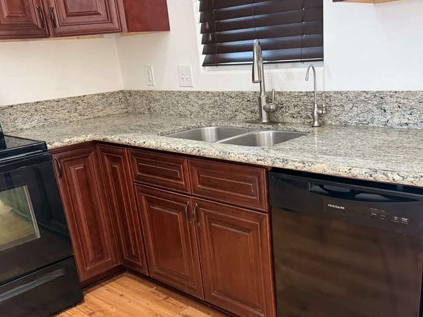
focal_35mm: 35
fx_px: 428
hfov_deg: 52.3
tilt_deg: -20.6
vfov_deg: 40.0
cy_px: 223
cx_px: 252
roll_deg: +5.0
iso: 400
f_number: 1.78
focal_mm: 6.76
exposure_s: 1/60
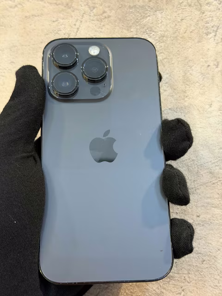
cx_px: 111
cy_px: 148
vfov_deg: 39.7
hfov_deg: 30.3
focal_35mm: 48
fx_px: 410
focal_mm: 6.76
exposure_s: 1/50
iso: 250
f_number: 1.78
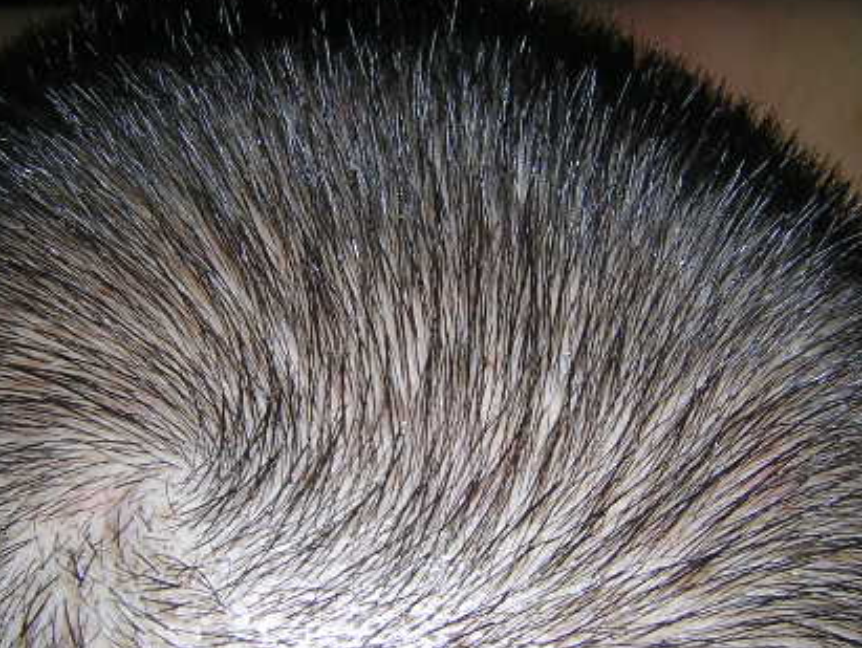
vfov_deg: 26.1
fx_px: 1396
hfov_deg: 34.3
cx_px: 447
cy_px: 371
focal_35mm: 56
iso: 100
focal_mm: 4.7
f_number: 5.2
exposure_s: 1/60.1
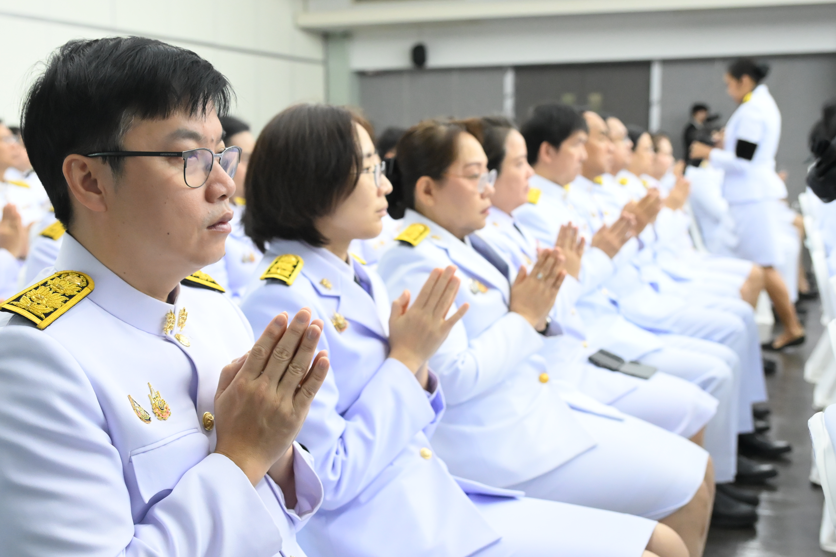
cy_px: 320
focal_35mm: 48
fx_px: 1115
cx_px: 364
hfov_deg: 41.0
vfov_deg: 28.0
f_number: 4
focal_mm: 37
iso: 6400
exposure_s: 1/320
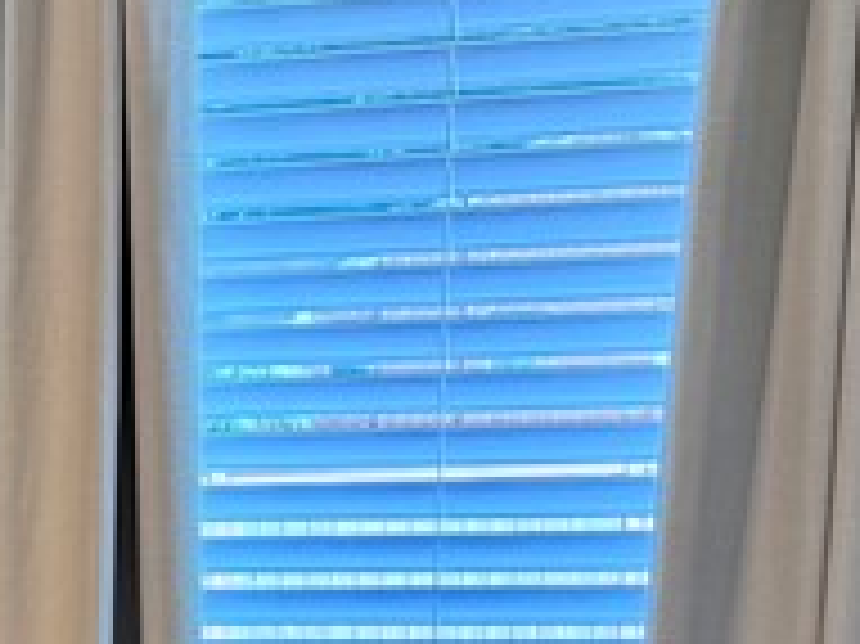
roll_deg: +0.7
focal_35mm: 129
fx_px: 3203
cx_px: -910
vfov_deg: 11.1
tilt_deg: -7.1
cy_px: 905
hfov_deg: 13.1
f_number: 1.78
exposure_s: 1/60
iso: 160
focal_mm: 6.76
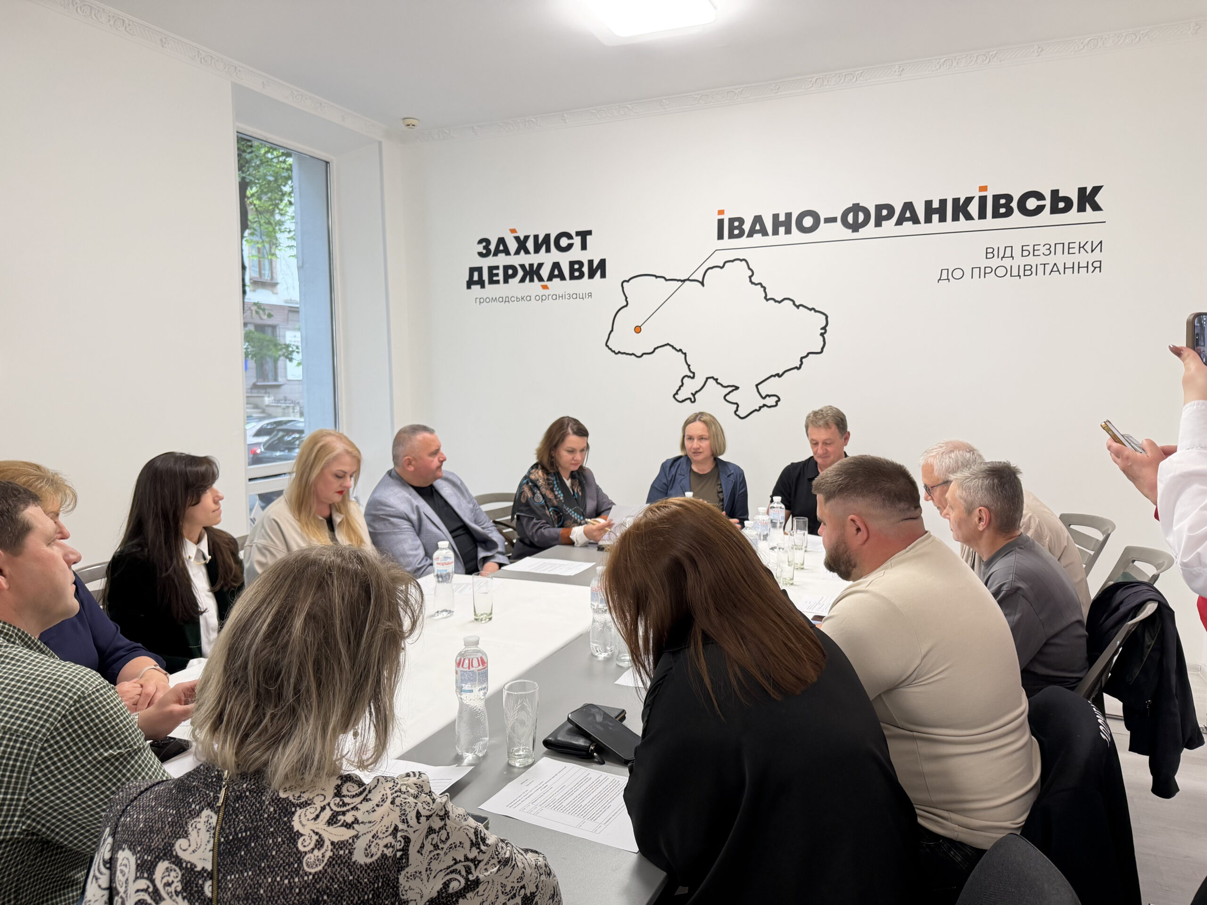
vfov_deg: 56.8
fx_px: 837
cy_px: 452
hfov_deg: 71.6
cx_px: 604
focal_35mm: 24
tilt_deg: -4.2
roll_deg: +0.6
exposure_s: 1/121
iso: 160
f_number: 1.78
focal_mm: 6.76
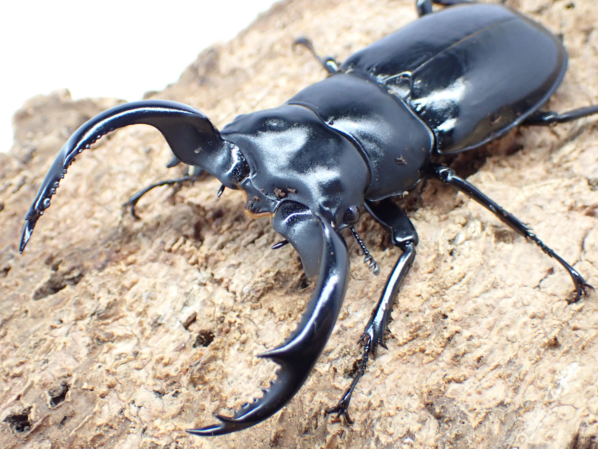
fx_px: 1002
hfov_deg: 33.2
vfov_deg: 25.2
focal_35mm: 58
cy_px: 224
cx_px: 299
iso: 800
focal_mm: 10.35
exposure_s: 1/100
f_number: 3.5
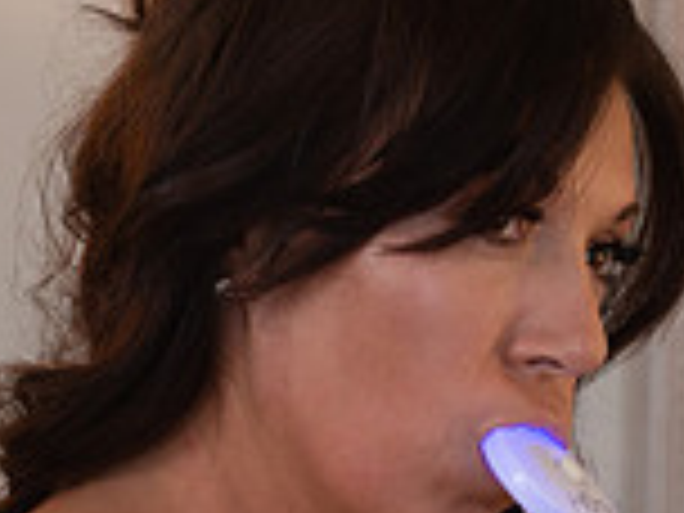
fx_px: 2964
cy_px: 459
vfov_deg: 9.8
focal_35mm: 150
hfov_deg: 13.1
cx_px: 588
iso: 250
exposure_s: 1/100
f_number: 3.2
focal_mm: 35
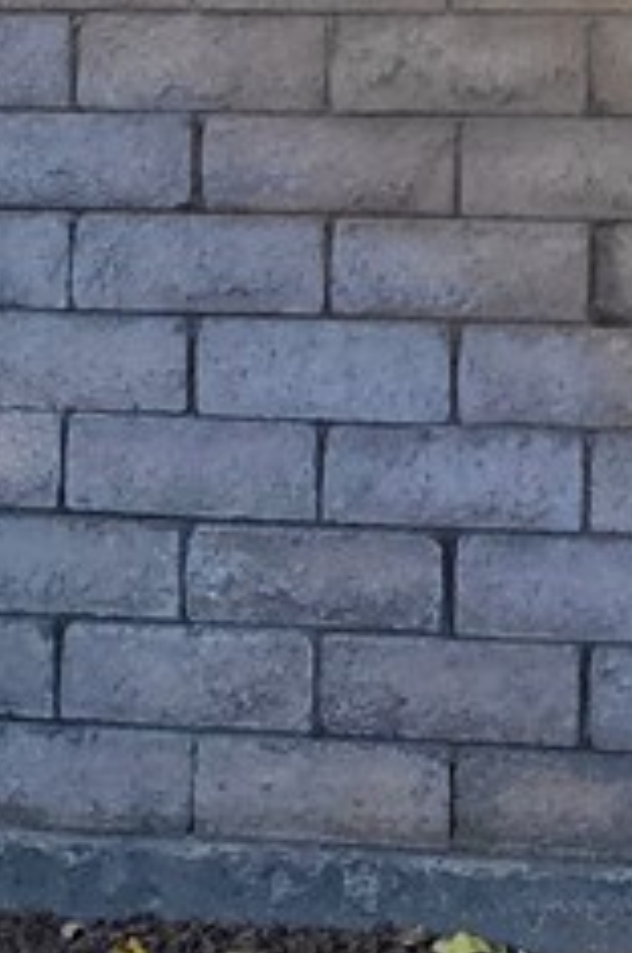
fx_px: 3116
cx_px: 899
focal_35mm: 118
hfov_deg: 11.2
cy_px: -312
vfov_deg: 16.4
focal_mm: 4.25
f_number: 1.8
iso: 50
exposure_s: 1/407
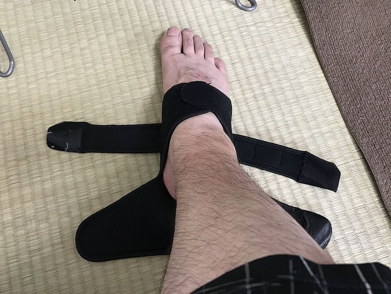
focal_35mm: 28
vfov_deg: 49.7
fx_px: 316
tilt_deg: -73.1
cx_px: 196
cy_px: 147
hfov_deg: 63.4
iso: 40
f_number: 1.8
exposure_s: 1/17
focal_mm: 3.99
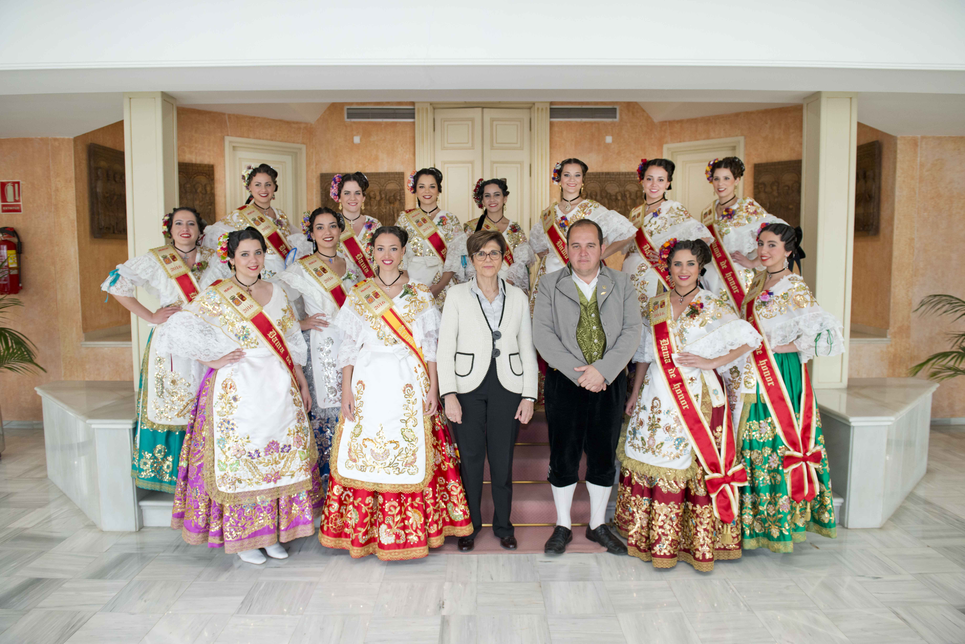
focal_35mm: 26
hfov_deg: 69.4
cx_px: 482
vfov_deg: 49.6
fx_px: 697
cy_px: 322
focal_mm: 26
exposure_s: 1/80
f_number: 4
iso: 800
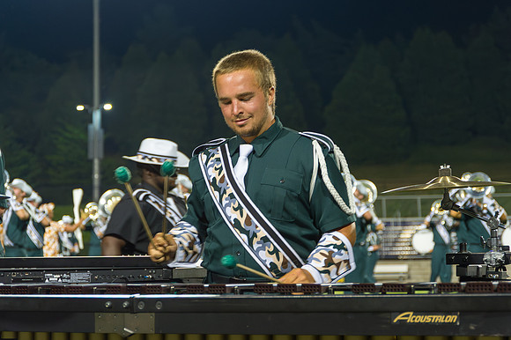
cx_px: 255
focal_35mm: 100
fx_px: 1422
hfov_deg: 20.4
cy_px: 164
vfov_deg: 13.6
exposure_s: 1/160
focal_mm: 90
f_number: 5.6
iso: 3200
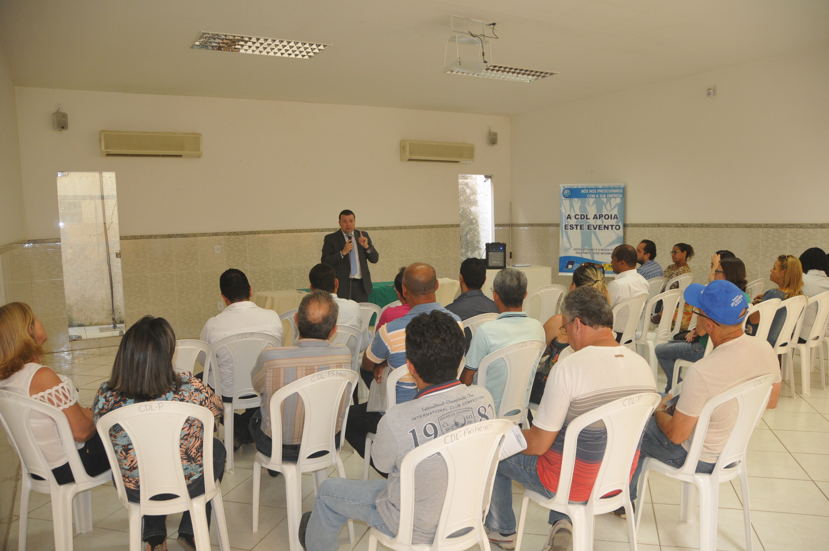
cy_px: 276
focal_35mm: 27
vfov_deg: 47.8
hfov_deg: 67.4
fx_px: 621
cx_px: 414
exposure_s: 1/100
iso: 640
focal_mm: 18
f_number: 3.5
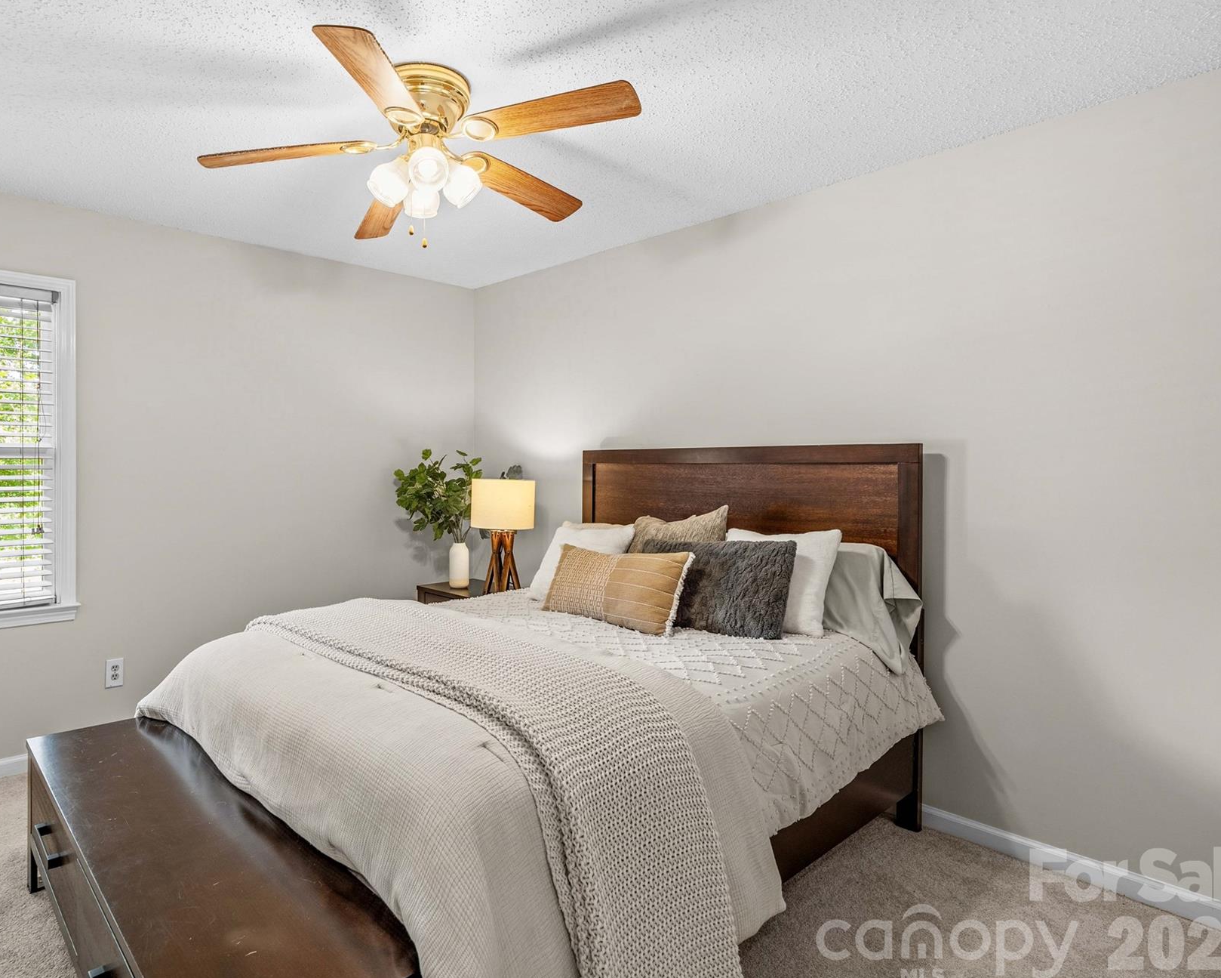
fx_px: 687
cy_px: 481
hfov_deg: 82.4
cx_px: 497
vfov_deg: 70.9
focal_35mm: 19
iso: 100
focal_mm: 16
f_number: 8
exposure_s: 1/1.25
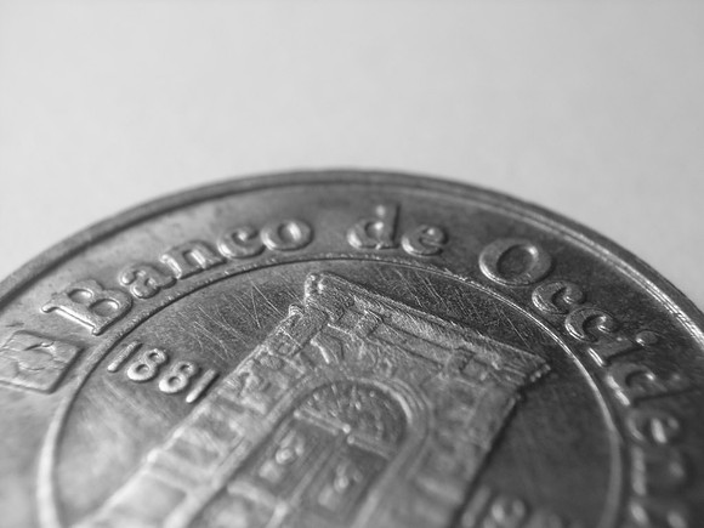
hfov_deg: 42.9
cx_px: 352
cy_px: 264
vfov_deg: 32.9
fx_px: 895
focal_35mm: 44
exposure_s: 1/200
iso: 100
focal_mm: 7.7
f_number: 3.4
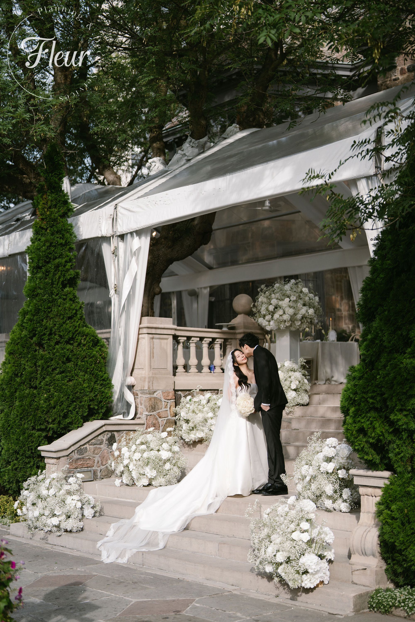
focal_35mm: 50
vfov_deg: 39.6
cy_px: 311
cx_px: 208
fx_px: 865
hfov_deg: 27.0
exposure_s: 1/4000
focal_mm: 50
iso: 100
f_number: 1.4
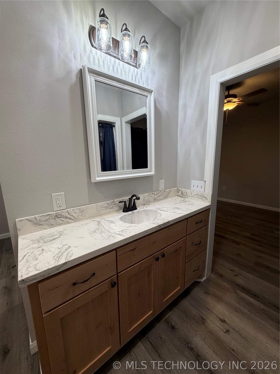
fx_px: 151
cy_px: 187
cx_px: 140
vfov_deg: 102.1
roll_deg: +0.0
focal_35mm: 14
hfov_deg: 85.7
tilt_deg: -10.3
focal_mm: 2.22
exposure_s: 1/120
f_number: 2.2
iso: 200
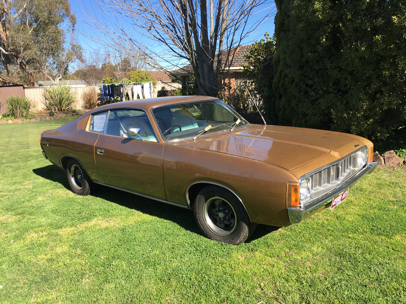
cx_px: 203
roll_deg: +1.2
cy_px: 152
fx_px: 340
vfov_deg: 48.2
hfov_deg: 61.7
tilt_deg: -12.0
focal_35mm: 29
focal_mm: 4.15
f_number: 2.2
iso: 25
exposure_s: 1/818
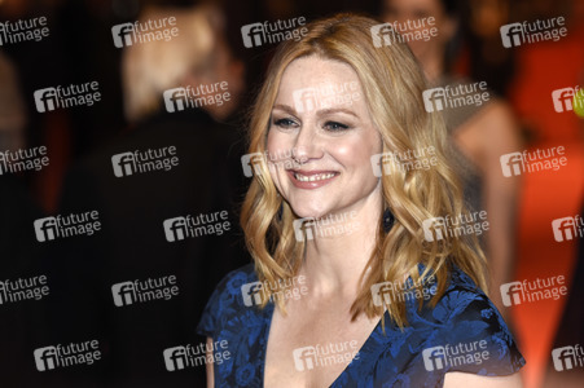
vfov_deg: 7.5
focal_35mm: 183
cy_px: 194
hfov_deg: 11.2
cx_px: 292
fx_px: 2966
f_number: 3.5
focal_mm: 122
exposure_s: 1/320
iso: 640
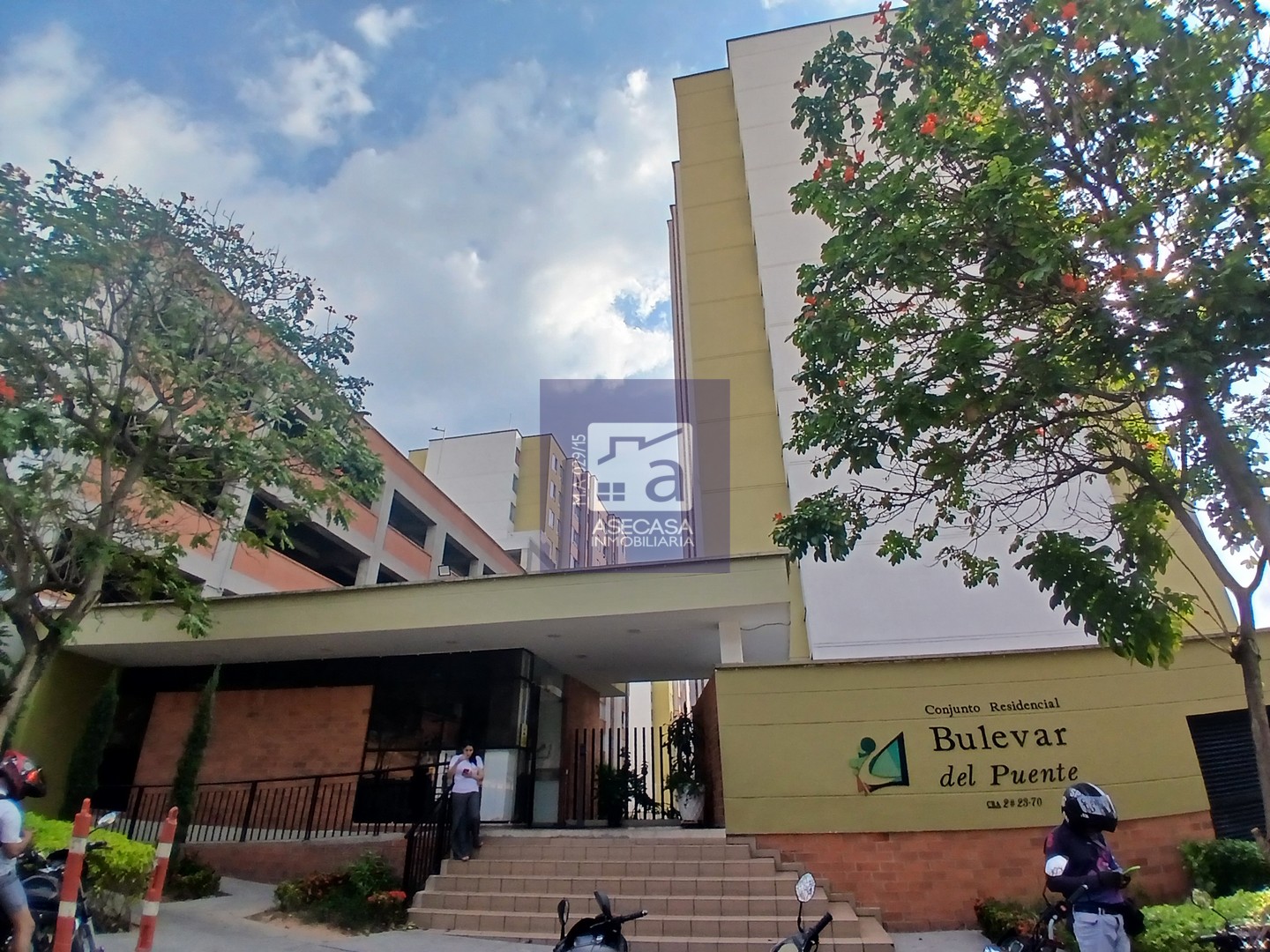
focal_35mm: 17
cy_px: 476
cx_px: 635
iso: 50
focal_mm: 1.4
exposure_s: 1/967
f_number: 2.2
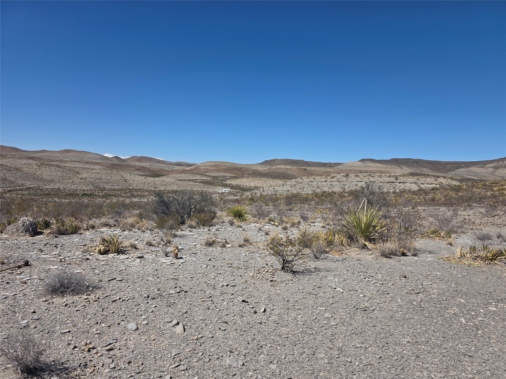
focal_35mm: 23
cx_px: 253
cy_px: 190
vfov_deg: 58.9
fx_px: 336
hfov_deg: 73.9
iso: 64
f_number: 1.7
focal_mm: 6.3
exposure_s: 1/7944
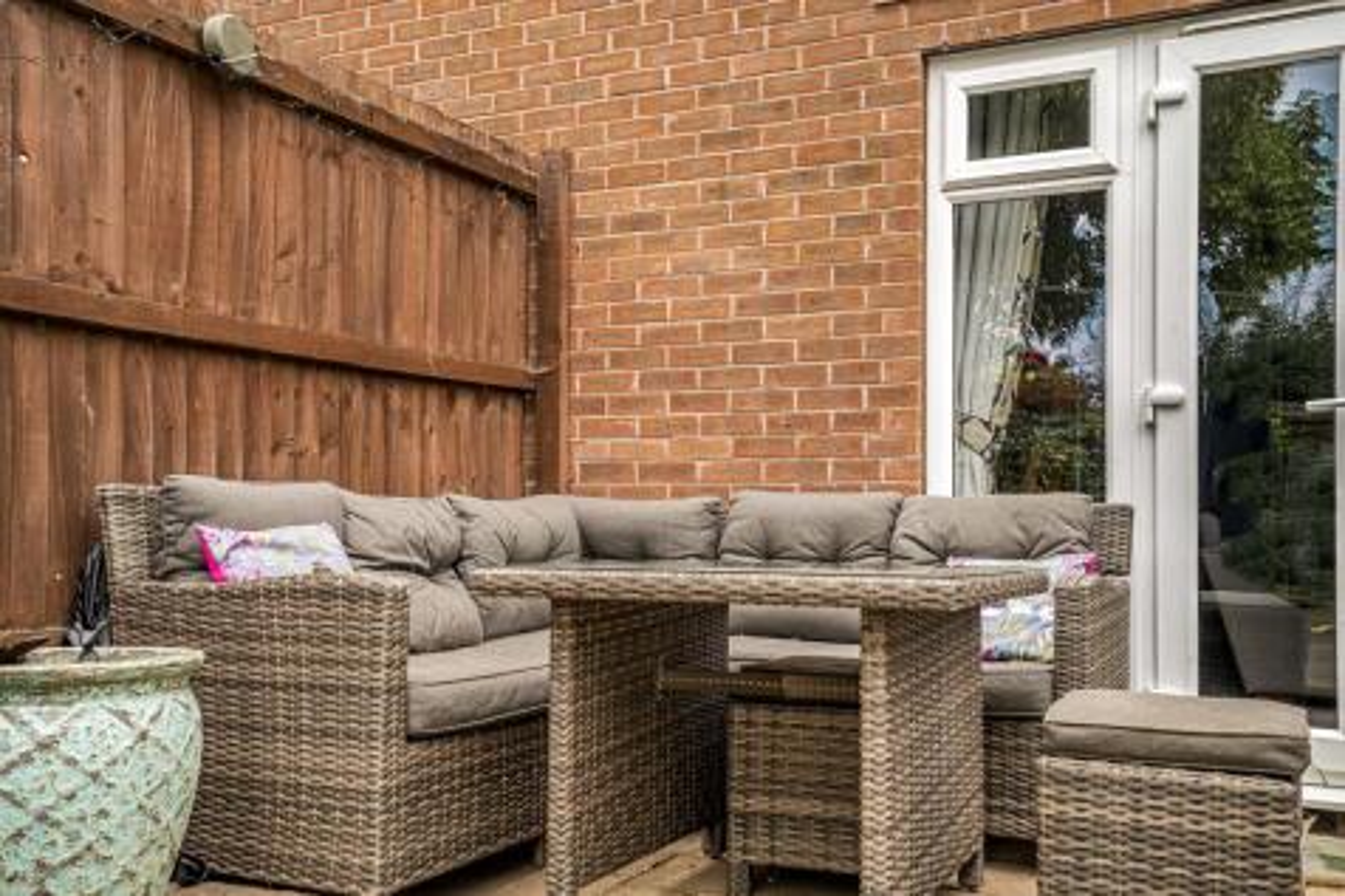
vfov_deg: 37.8
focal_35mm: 35
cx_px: 672
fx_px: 1307
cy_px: 448
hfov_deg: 54.5
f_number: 11
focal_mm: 35
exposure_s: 1/320
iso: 100
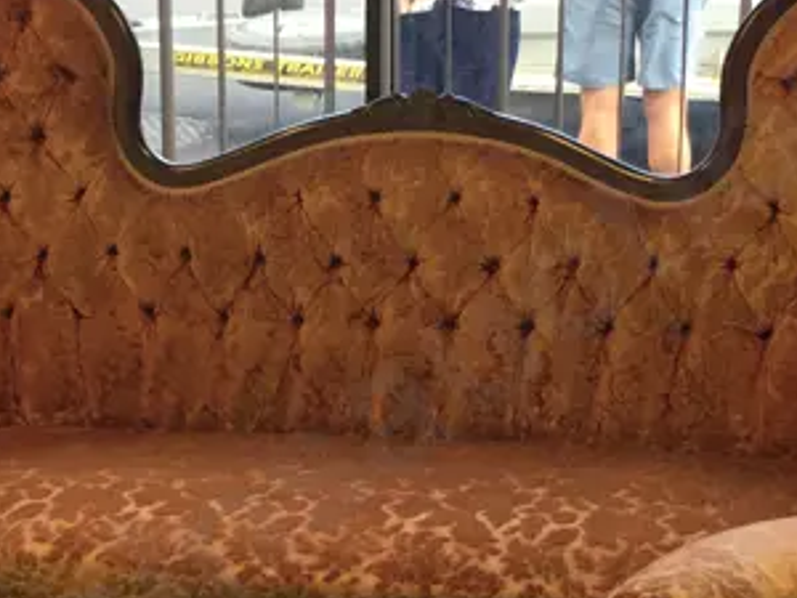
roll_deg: +0.3
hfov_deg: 19.8
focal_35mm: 99
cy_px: 500
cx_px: 287
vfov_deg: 14.8
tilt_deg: -17.1
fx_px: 2279
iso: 32
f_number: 2.2
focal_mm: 4.15
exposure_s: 1/33
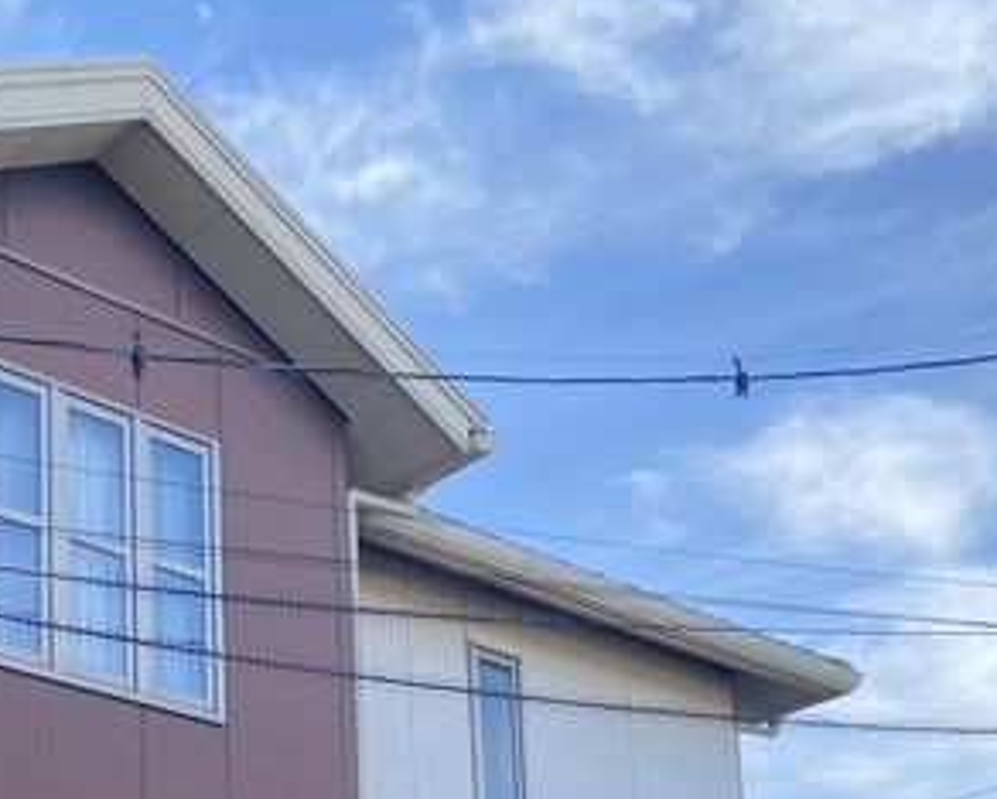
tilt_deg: +12.7
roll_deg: +1.3
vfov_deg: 20.3
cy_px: 994
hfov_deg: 26.6
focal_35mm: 70
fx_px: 2067
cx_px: 205
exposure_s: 1/711
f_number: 1.8
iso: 32
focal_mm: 4.25
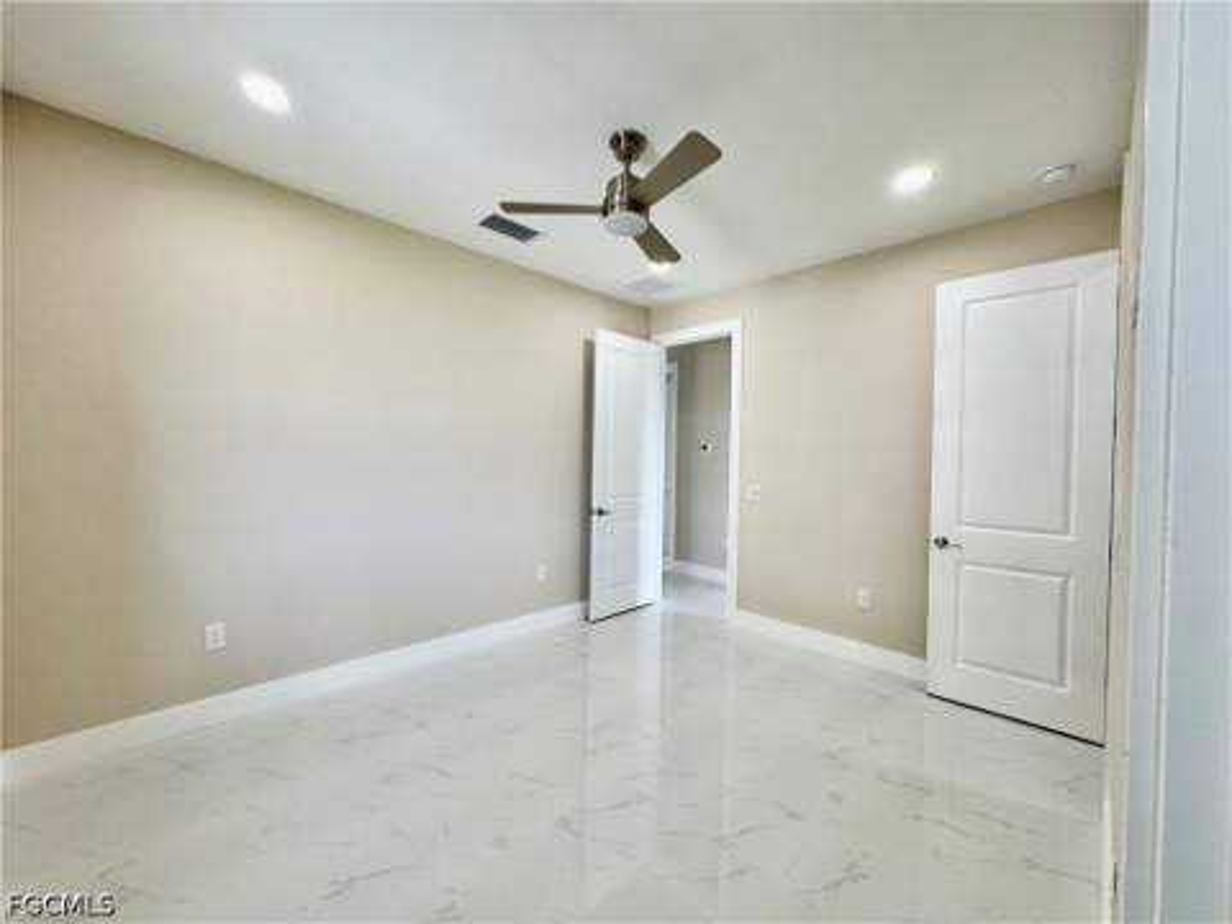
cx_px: 616
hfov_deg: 102.1
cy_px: 462
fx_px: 498
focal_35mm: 14
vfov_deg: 85.7
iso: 80
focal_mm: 2.22
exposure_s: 1/120
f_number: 2.2
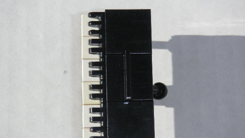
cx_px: 123
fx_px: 793
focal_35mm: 122
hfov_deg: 17.6
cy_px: 76
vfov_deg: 9.9
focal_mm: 17.1
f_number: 8
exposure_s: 1/500
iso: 160
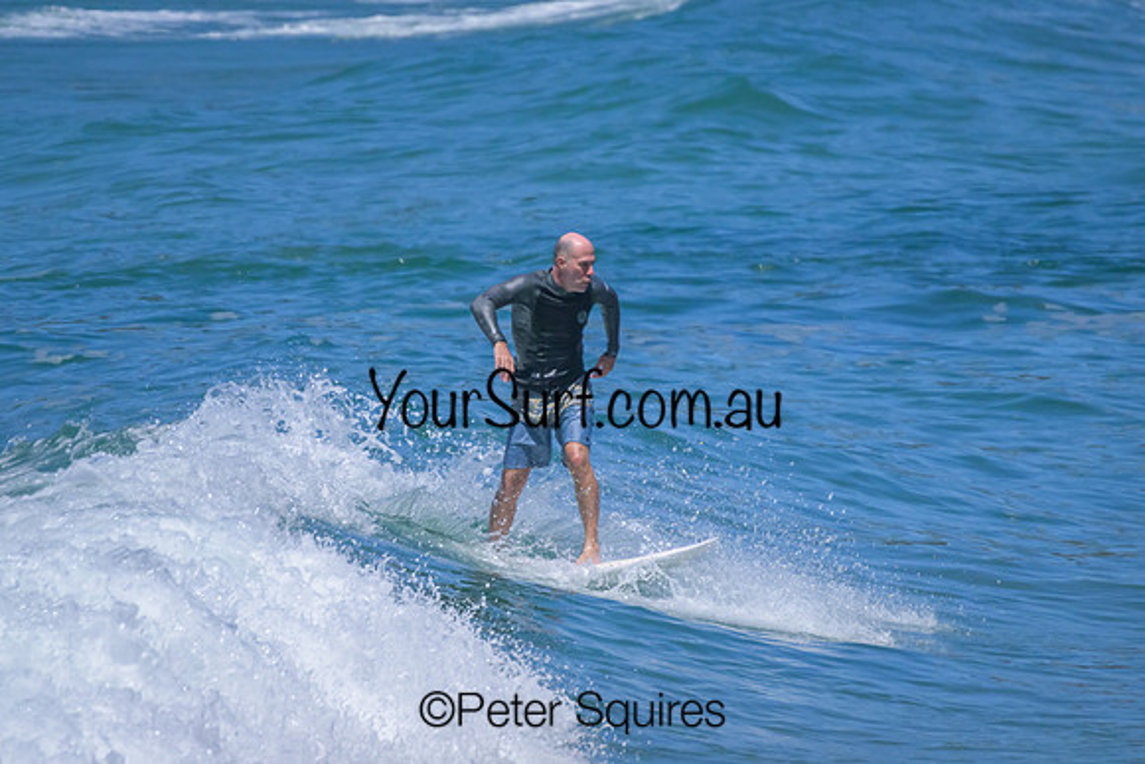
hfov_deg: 2.4
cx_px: 572
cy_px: 382
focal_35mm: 850
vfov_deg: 1.6
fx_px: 27040
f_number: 11
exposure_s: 1/2000
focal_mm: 850
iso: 4000
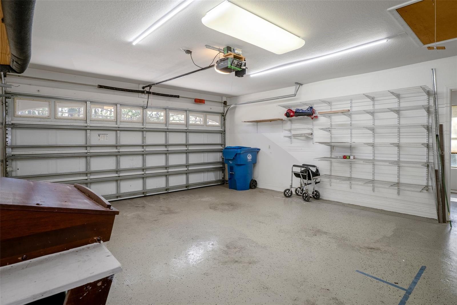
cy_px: 152
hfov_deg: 90.0
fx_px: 228
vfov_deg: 67.4
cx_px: 228
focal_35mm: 18
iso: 320
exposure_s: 1/20
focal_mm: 12
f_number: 8
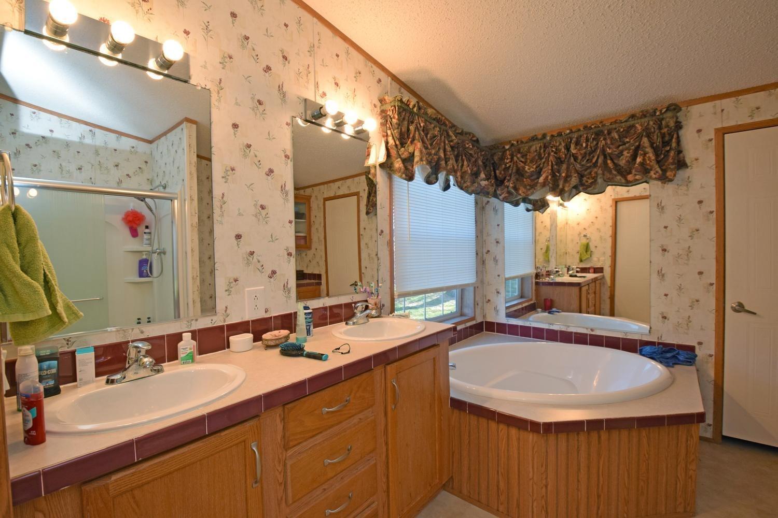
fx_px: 324
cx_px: 389
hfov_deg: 100.4
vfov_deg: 77.3
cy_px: 259
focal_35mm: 15
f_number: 5.6
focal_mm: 10
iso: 560
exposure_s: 1/125
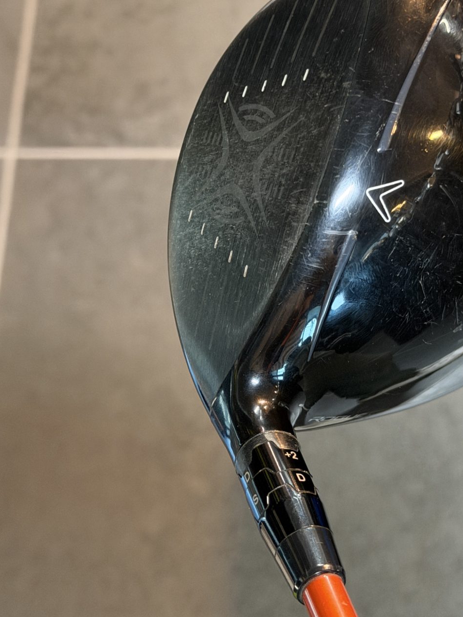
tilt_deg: -69.2
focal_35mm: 78
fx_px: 1391
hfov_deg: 18.8
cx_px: 305
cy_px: 172
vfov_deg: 24.8
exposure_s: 1/33
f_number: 1.78
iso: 250
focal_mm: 6.76
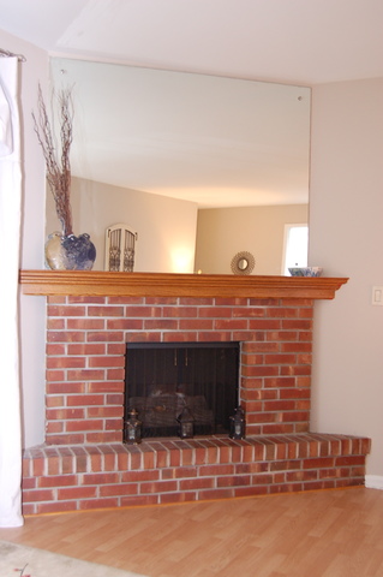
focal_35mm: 39
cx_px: 192
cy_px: 288
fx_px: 624
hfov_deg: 34.1
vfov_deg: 49.6
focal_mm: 26
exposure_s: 1/10
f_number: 4.2
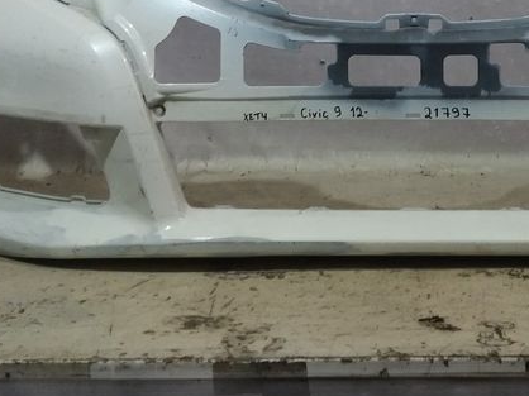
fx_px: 1023
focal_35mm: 67
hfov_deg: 28.3
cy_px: 18
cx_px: 435
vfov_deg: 21.3
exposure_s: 1/33
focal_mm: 3.7
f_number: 1.9
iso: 125
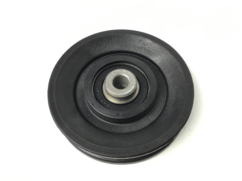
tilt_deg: -61.8
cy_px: 90
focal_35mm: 31
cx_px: 121
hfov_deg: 58.4
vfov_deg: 45.4
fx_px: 217
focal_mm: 3.3
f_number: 2.4
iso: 64
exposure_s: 1/30
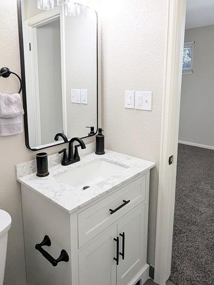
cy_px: 115
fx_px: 197
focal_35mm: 24
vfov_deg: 70.8
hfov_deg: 56.5
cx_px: 86
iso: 51
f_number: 2.2
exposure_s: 1/367
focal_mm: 1.95
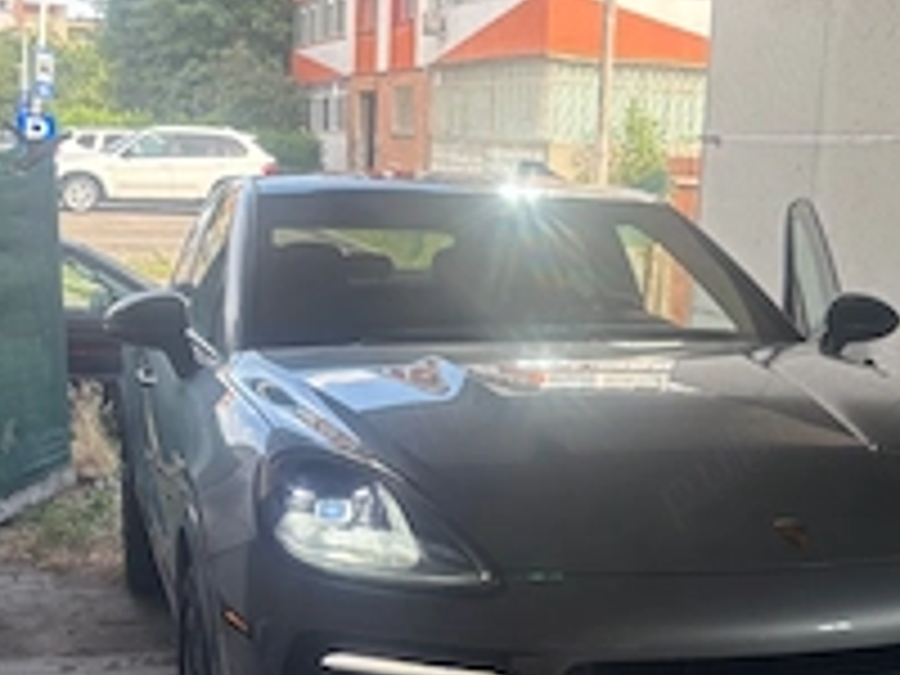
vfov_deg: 27.8
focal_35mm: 52
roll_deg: -3.0
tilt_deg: -12.4
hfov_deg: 36.7
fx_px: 1352
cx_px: 540
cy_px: 464
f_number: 1.6
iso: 64
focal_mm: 5.96
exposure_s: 1/241
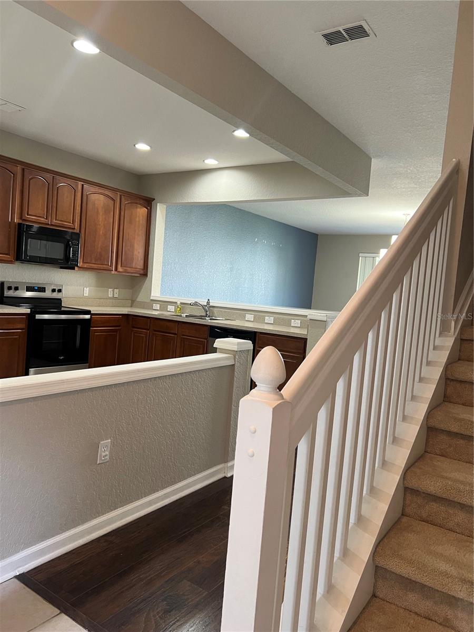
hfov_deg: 53.1
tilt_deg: -3.1
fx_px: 475
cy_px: 316
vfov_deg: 67.3
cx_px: 237
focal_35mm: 26
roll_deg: -3.9
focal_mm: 5.7
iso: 125
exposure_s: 1/60
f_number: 1.5
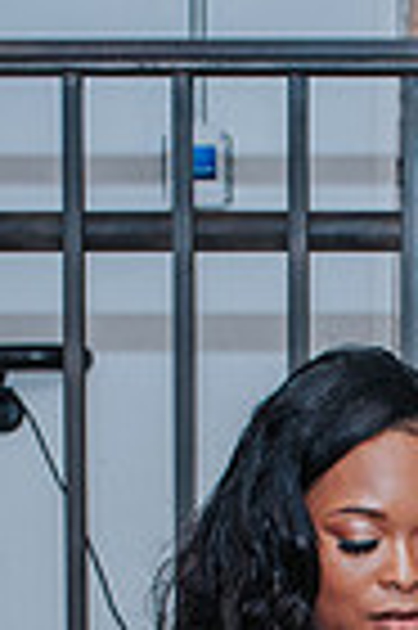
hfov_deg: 8.0
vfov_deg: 11.6
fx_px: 2950
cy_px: 968
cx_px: 599
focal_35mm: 169
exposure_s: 1/200
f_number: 5.6
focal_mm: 35
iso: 640
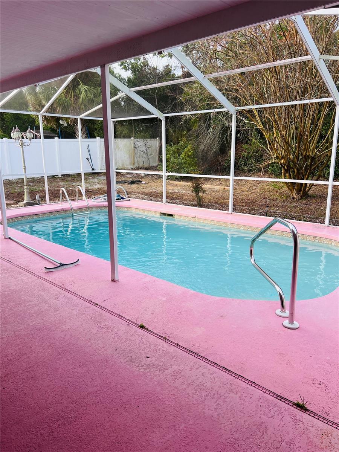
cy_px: 226
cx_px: 170
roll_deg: +0.4
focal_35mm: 26
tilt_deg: -10.9
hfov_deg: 53.1
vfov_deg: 67.3
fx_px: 339
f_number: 1.5
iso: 50
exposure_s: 1/516
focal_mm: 5.7
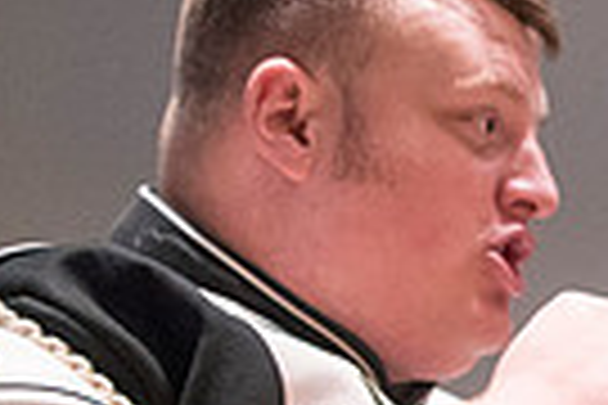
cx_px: 950
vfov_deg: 12.6
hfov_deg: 17.5
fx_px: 1739
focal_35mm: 103
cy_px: 614
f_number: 2.8
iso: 4000
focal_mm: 24
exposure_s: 1/400
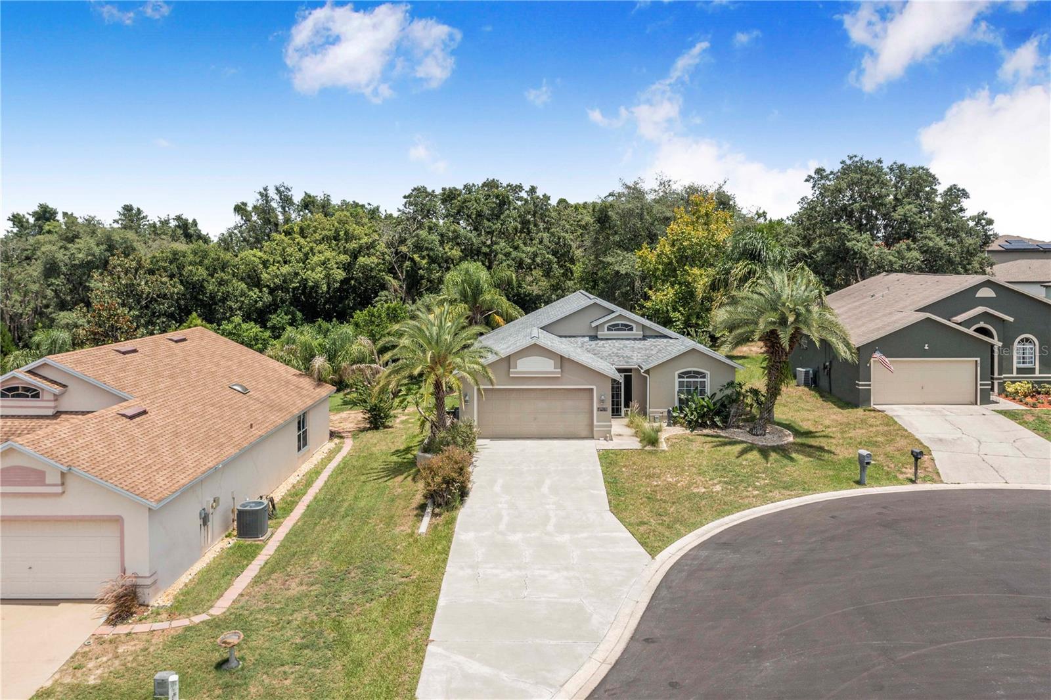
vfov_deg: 46.4
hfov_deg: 65.5
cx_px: 526
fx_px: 817
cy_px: 350
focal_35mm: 28
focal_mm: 10.26
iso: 100
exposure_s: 1/500
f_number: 5.6
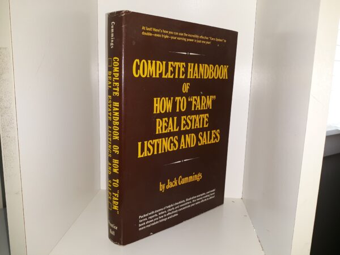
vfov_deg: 49.7
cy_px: 128
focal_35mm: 28
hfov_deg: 63.4
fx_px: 275
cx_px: 170
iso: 64
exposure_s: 1/120
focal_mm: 3.7
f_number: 1.7
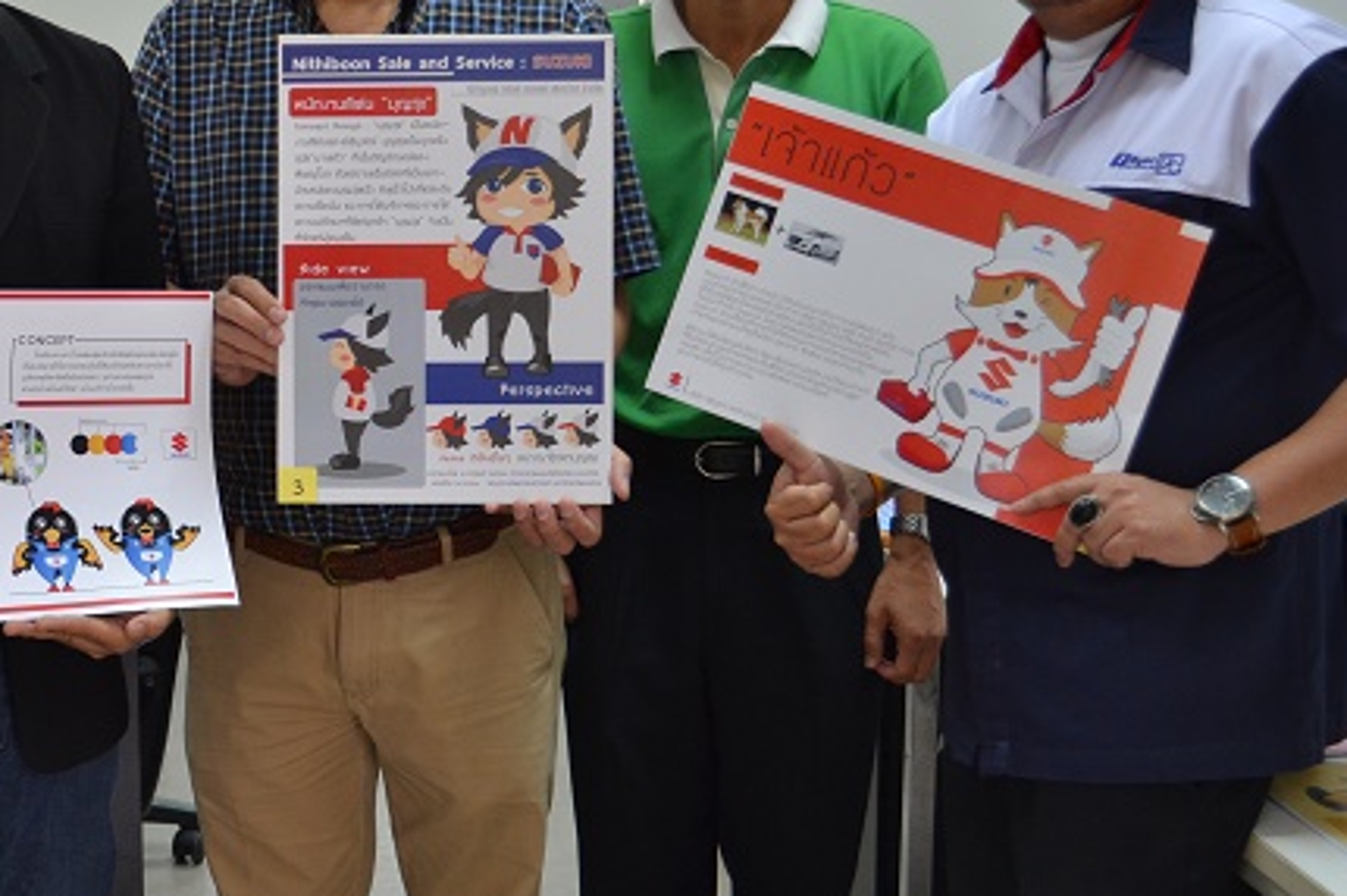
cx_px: 197
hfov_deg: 29.2
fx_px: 2505
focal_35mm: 67
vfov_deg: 20.2
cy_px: 324
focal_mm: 24
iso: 400
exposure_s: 1/40
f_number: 4
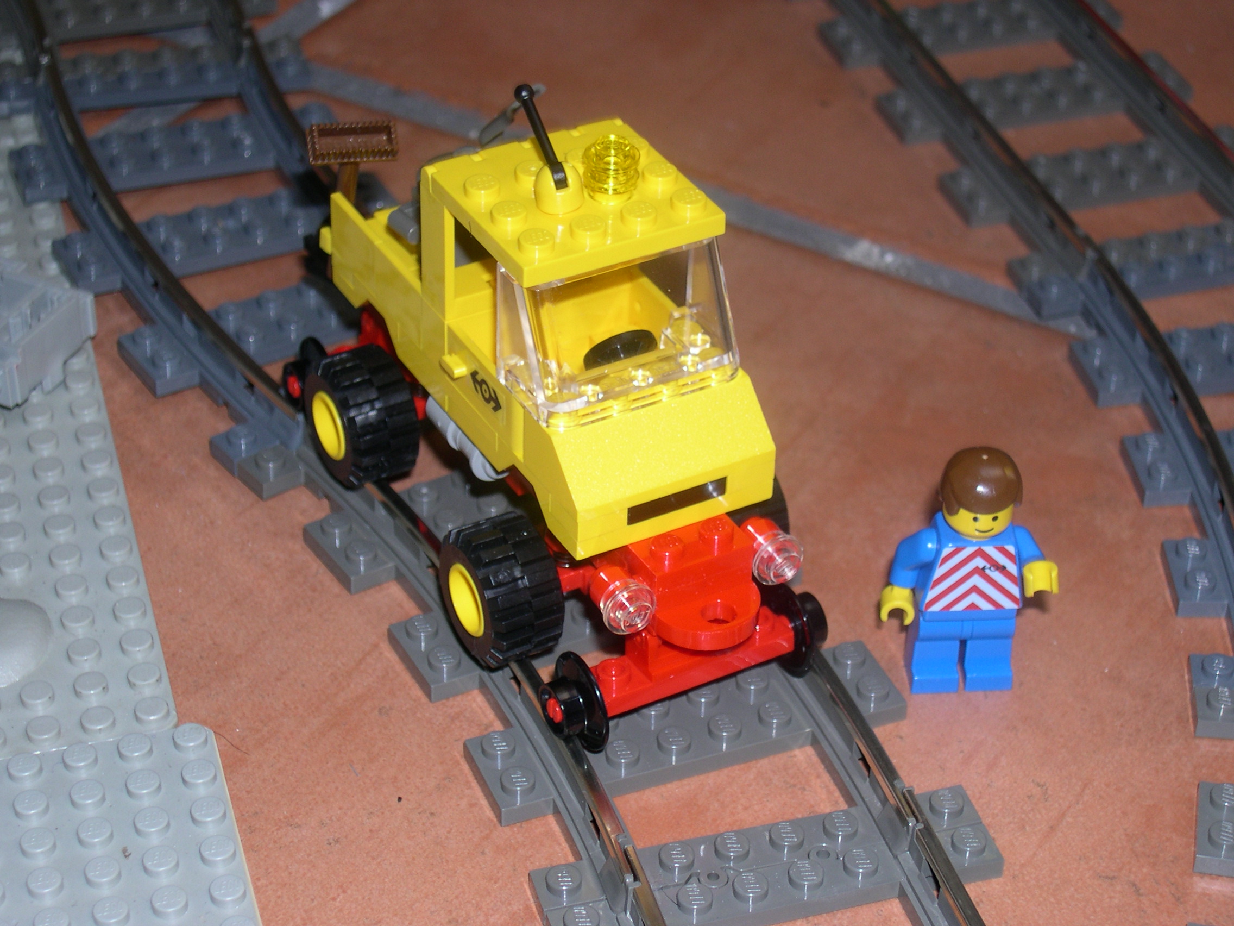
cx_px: 617
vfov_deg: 19.1
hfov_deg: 25.3
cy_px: 463
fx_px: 2745
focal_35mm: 77
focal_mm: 16.3
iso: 100
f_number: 4
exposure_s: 1/60
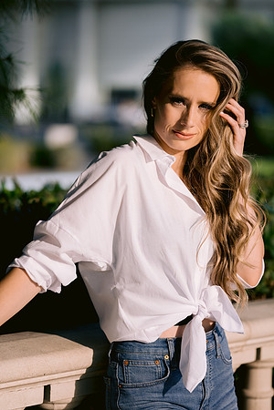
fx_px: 970
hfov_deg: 16.1
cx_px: 137
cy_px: 205
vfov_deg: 23.9
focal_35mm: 85
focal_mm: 85
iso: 200
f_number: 1.8
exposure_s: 1/6400
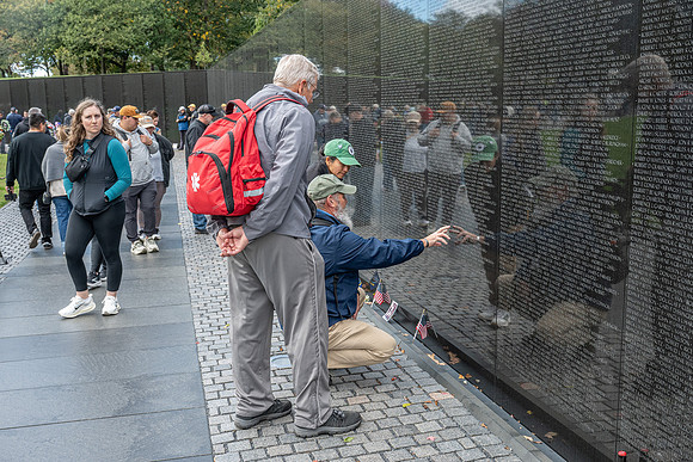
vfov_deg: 36.0
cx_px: 346
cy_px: 231
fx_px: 712
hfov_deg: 51.9
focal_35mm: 37
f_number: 8
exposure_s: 1/400
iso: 1000
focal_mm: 37
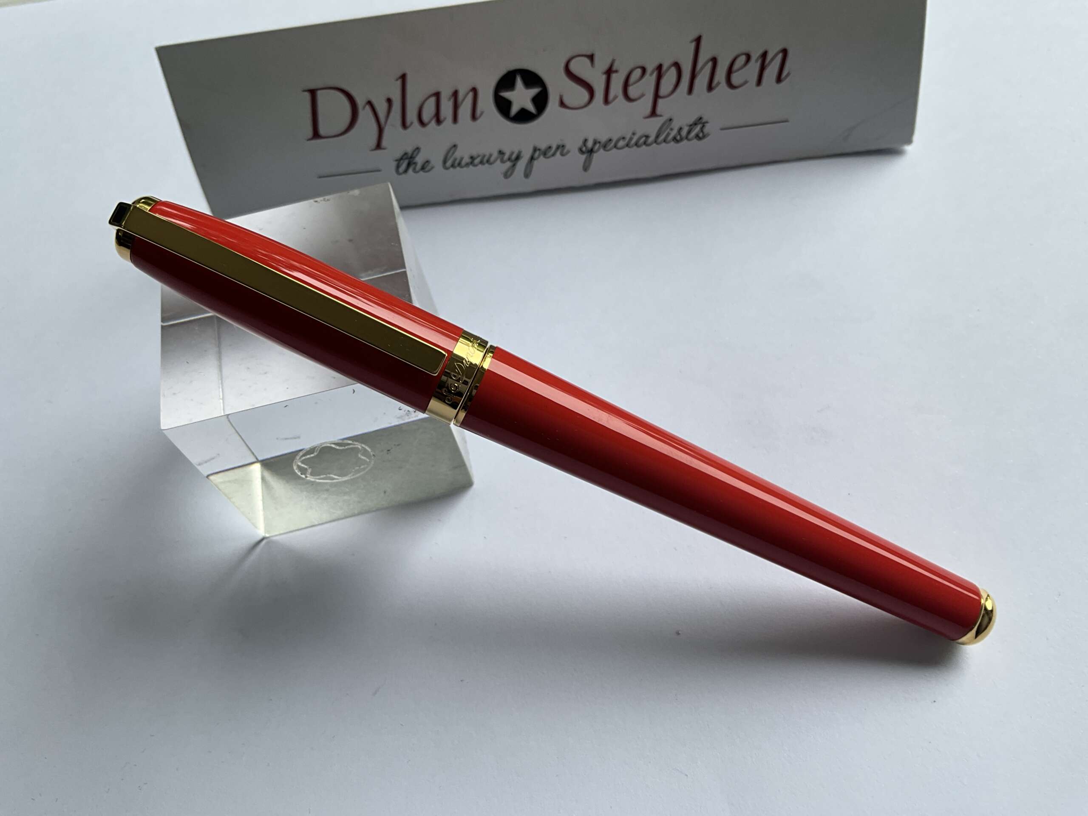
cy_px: 408
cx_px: 544
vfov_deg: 48.2
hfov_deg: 61.7
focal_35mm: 29
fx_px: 911
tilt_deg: -59.1
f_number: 1.8
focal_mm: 3
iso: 20
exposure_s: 1/156
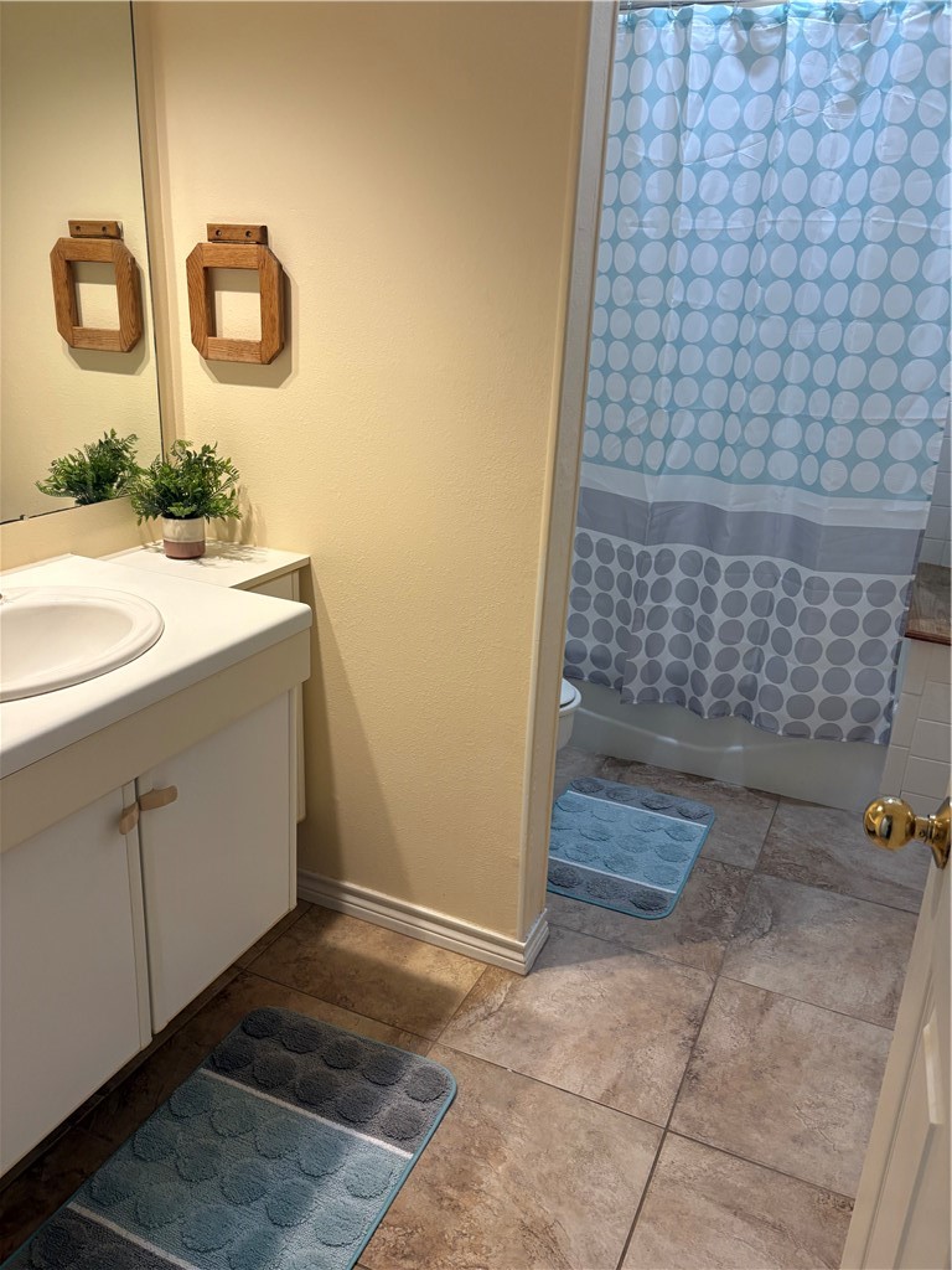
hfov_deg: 53.1
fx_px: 953
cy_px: 635
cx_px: 476
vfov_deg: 67.3
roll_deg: -2.6
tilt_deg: -19.0
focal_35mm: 26
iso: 160
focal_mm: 5.96
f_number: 1.6
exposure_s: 1/60
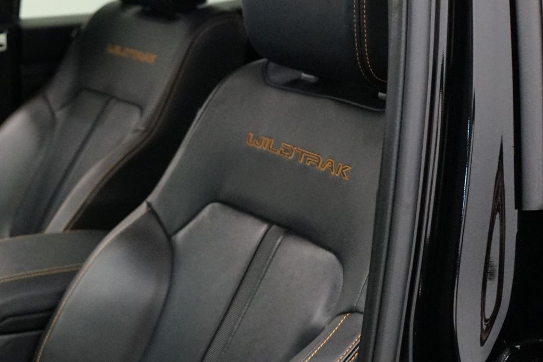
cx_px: -85
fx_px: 1071
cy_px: 245
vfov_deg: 19.1
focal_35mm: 71
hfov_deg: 25.8
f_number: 3.5
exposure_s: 1/160
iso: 4000
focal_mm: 29
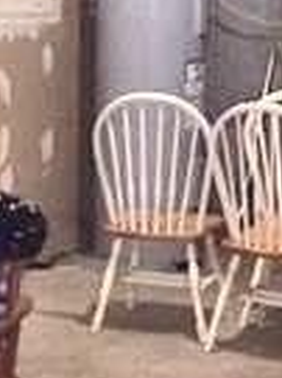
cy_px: 288
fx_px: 1795
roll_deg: +0.2
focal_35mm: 165
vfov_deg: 12.0
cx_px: -70
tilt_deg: -10.3
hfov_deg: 8.9
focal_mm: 4.15
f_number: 2.2
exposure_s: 1/16
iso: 200
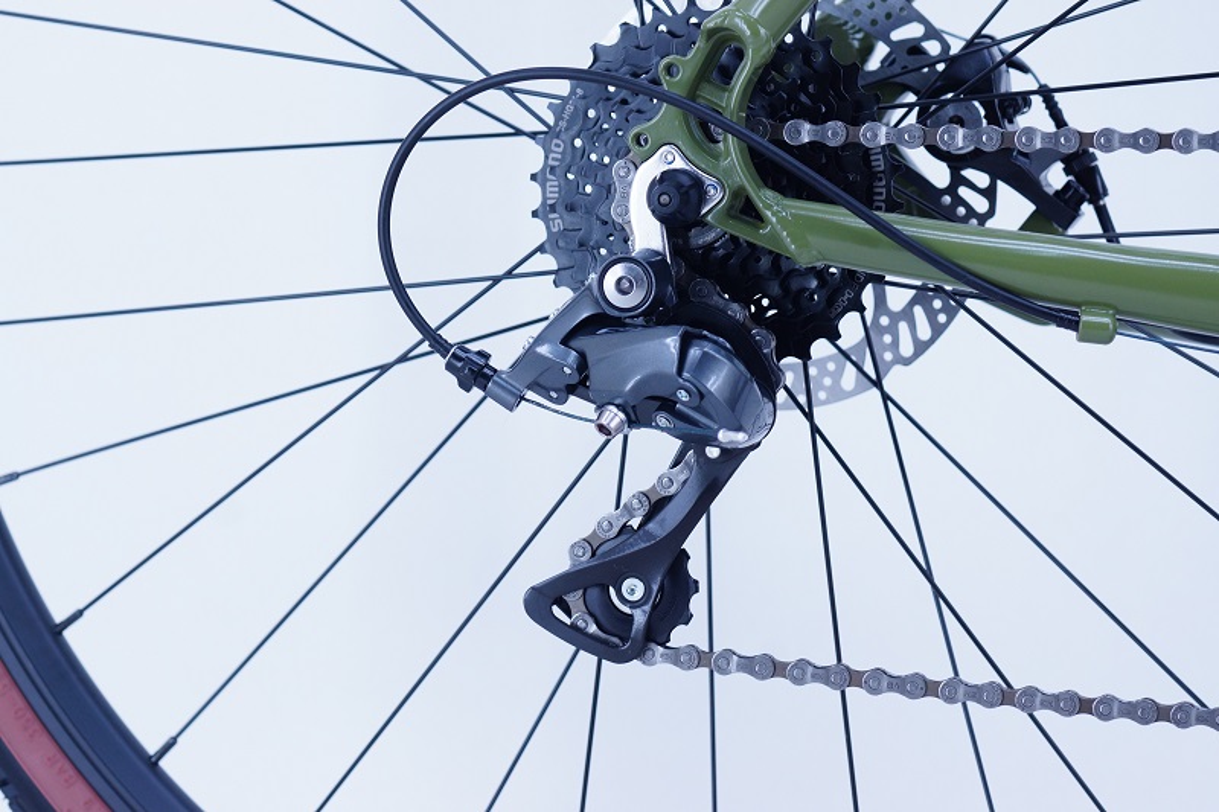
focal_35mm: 128
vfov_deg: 10.7
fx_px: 4316
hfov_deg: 16.1
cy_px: 406
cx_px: 610
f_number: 5.6
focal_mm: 85
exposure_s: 1/60
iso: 400
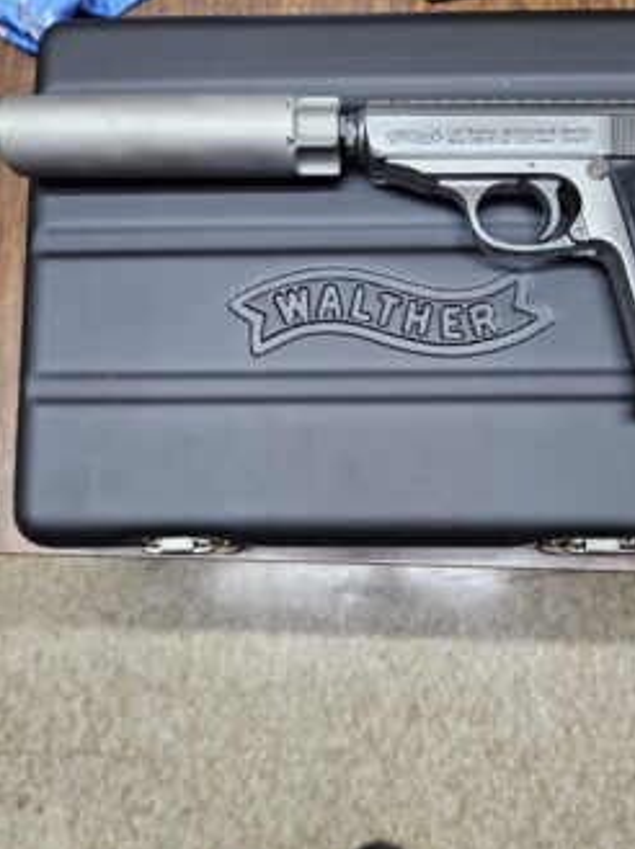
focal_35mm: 28
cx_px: 385
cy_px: 490
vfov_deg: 63.2
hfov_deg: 49.3
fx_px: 686
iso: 320
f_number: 1.8
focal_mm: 5.4
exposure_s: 1/170
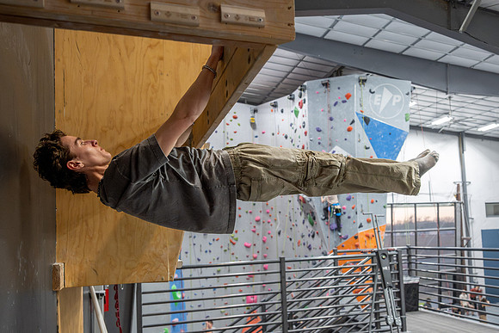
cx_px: 282
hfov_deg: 60.7
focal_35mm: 31
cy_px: 212
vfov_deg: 42.4
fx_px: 424
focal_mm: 24
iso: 2500
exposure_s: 1/320
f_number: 3.2
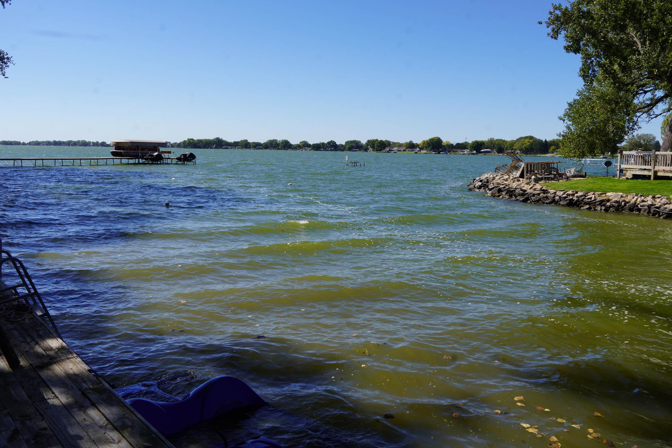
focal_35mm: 30
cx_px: 294
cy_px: 187
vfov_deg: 43.4
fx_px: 560
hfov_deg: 61.7
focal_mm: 24
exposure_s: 1/160
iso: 100
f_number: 10
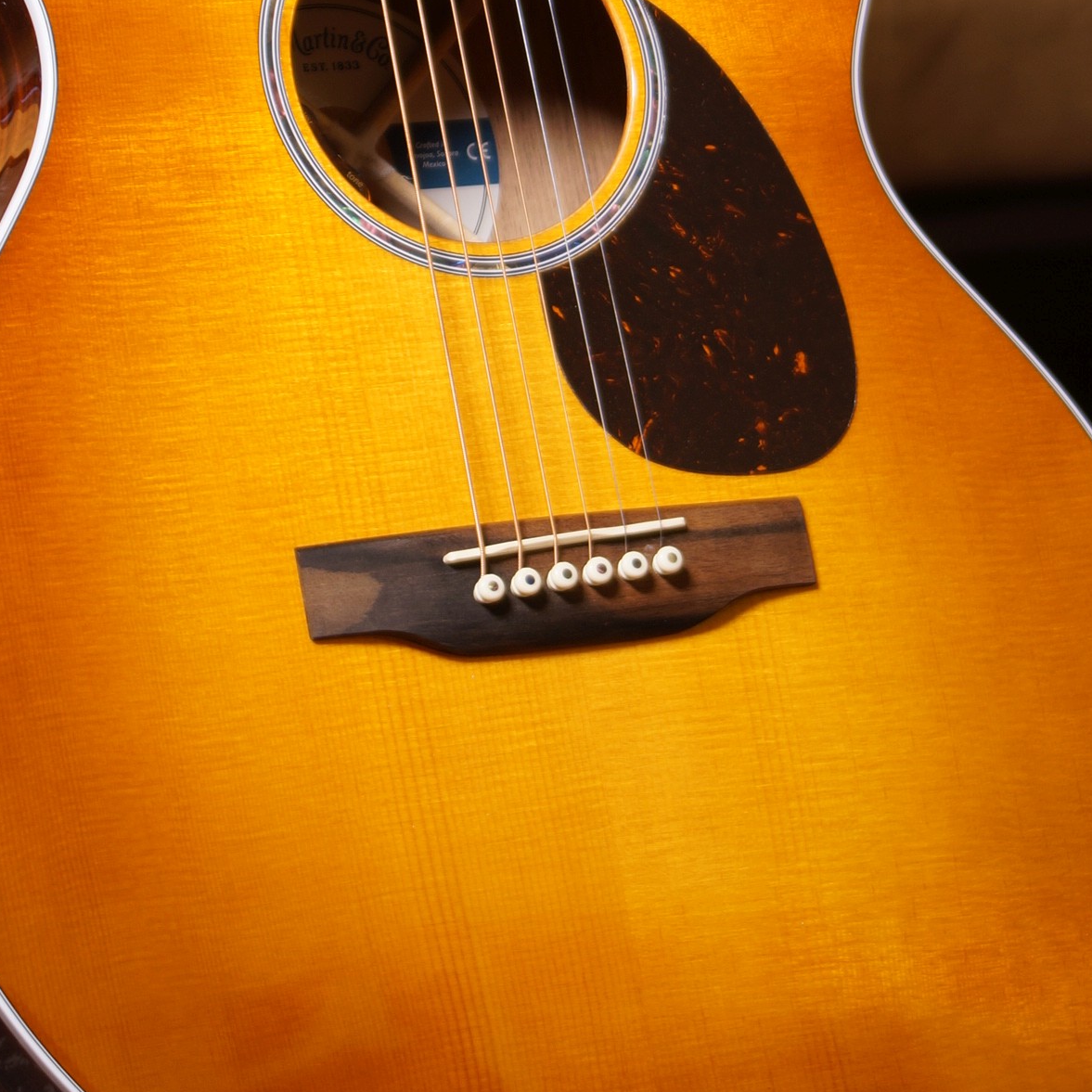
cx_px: 521
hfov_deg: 10.7
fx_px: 5817
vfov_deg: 10.7
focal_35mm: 163
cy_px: 286
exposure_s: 1/13
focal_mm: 55
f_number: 5
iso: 100
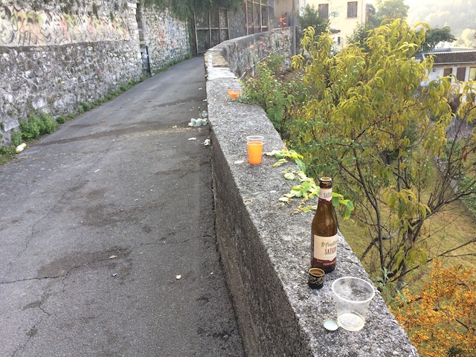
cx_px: 238
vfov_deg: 48.2
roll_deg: +3.2
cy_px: 178
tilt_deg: -20.2
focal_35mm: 29
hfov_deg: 61.7
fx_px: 399
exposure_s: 1/146
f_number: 2.2
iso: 32
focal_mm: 4.15
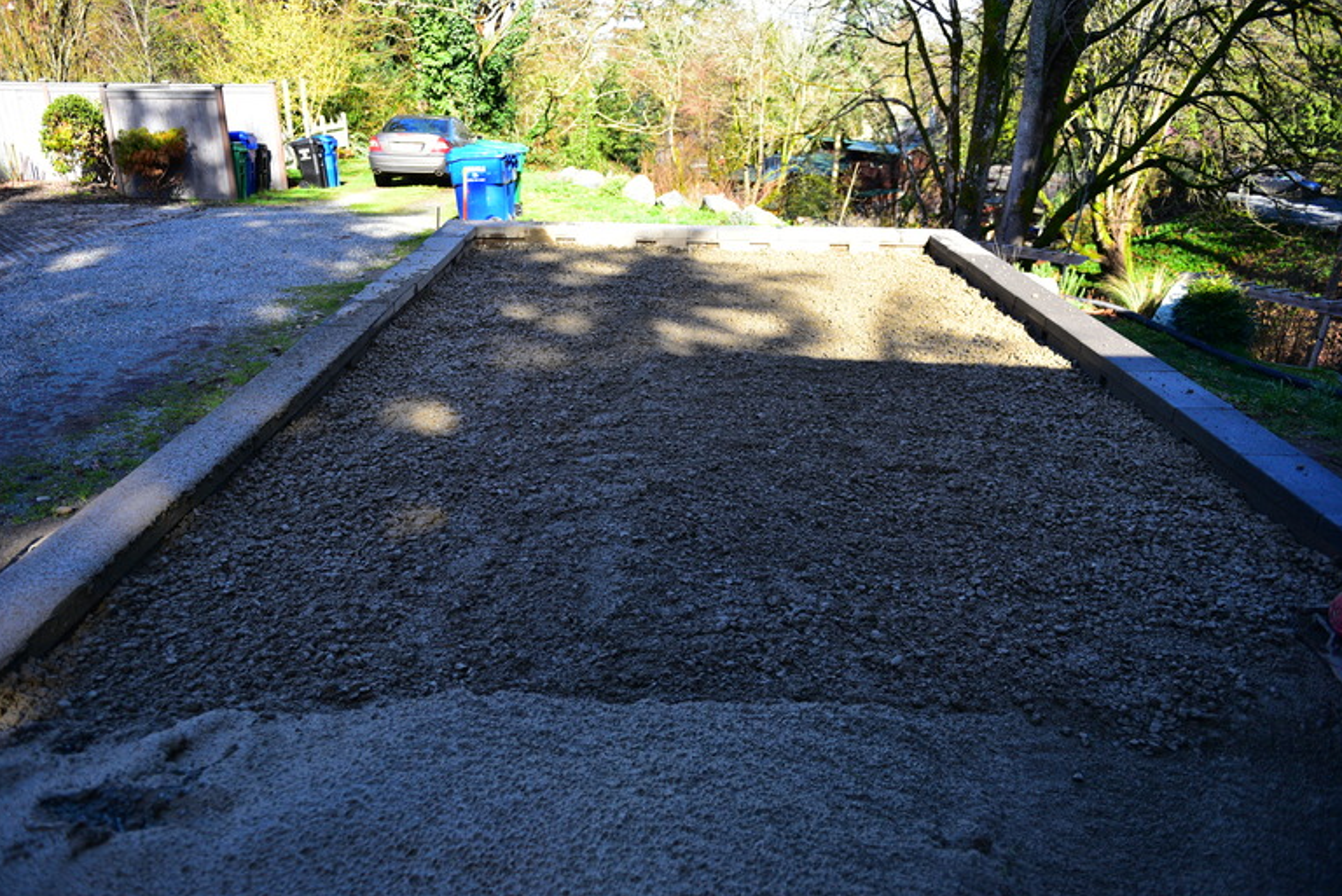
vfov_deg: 51.3
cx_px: 659
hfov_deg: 71.5
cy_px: 459
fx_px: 932
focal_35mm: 25
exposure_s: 1/2500
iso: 640
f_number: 2.8
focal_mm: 24
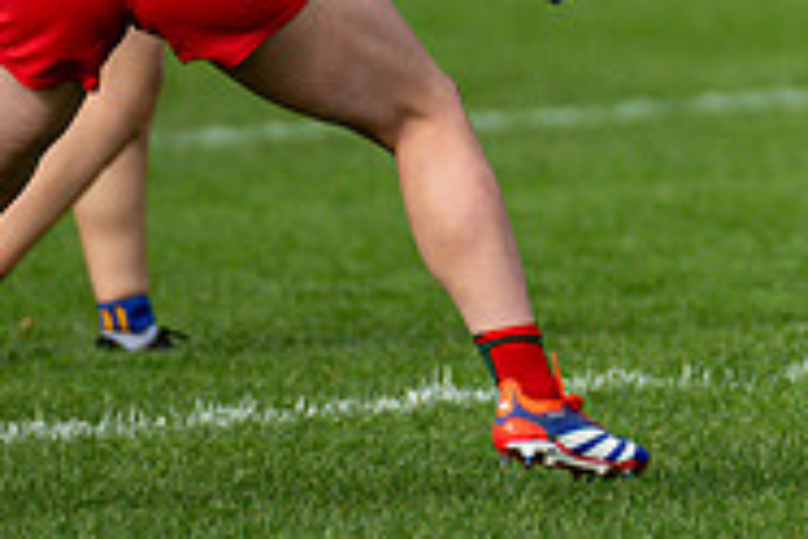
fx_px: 31554
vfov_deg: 1.0
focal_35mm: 1406
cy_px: -30
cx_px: 1212
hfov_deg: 1.5
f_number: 2.8
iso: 500
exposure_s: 1/6400
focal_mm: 300
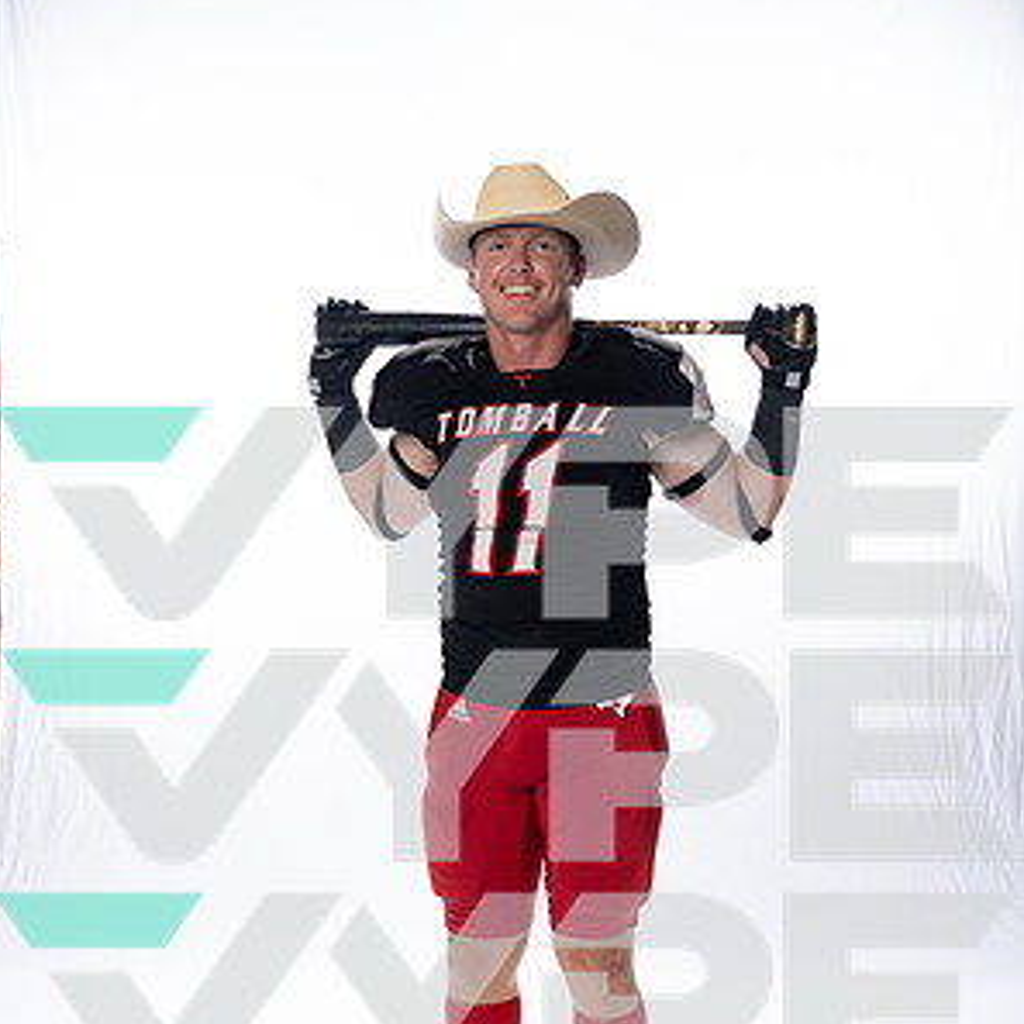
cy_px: 759
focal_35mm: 54
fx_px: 1807
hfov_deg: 31.6
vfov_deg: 31.1
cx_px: 510
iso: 400
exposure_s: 1/250
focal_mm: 42
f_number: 4
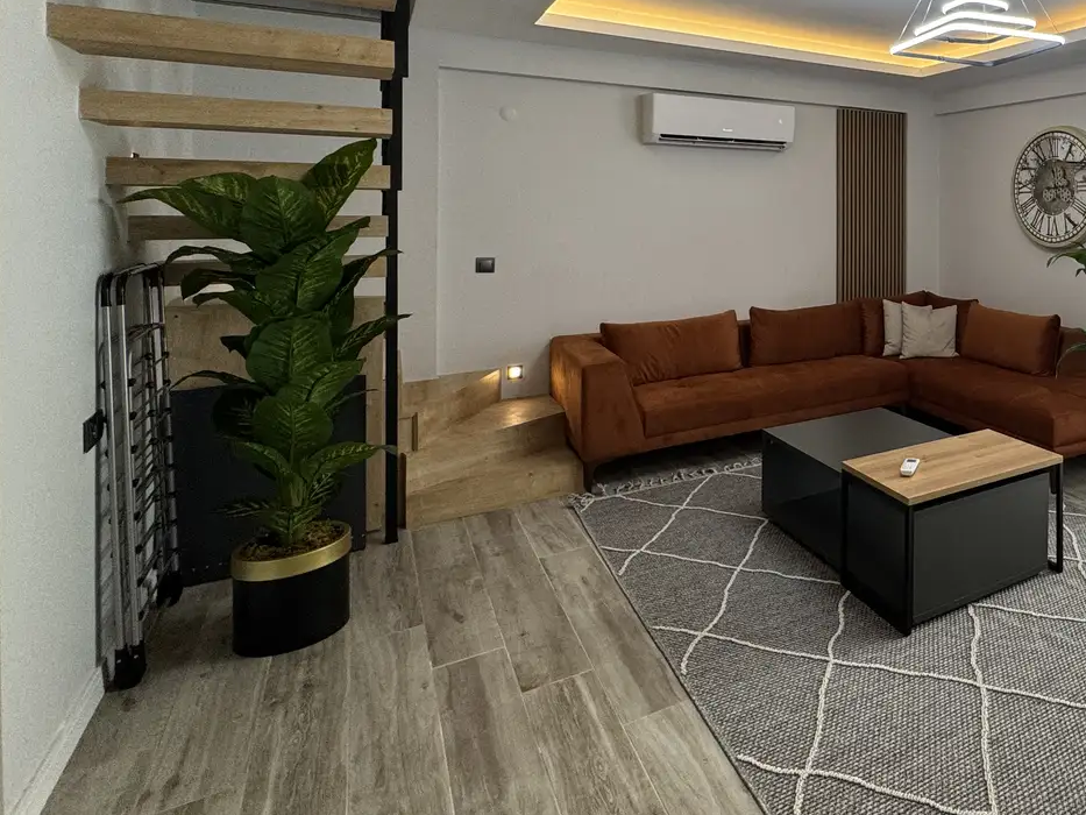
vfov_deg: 54.5
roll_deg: +0.2
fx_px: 753
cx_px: 913
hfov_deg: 63.4
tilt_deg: -1.0
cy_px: 217
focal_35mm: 24
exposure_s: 1/100
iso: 100
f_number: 2.2
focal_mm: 2.22
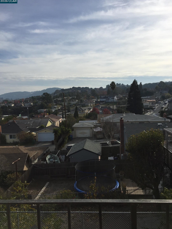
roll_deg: +1.8
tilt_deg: -4.4
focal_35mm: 30
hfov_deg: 46.8
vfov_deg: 60.0
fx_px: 199
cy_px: 117
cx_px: 86
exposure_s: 1/3597
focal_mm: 4.15
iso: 32
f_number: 2.2
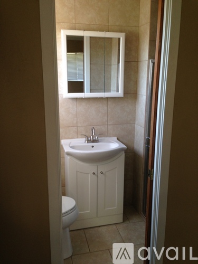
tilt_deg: -12.6
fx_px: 252
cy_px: 132
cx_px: 99
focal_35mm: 33
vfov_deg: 55.4
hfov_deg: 42.9
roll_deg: -0.6
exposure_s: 1/24
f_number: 2.4
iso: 50
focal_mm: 4.12
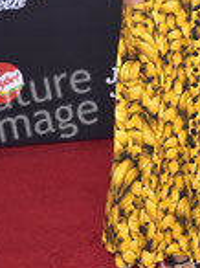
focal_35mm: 145
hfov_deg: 10.1
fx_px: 1120
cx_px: 205
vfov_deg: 13.5
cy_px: 22
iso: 500
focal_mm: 55
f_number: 7.1
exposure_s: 1/250
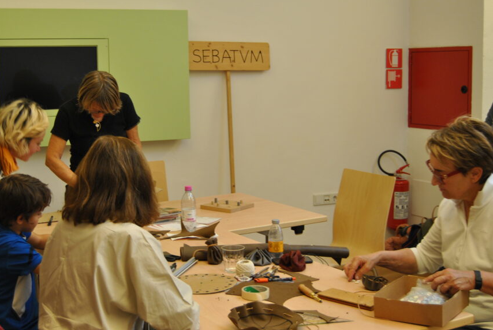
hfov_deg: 37.4
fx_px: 727
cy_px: 148
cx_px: 202
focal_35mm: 53
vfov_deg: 25.6
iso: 220
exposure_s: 1/30
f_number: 4
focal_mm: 26
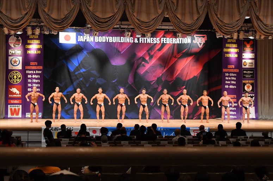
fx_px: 500
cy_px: 90
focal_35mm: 66
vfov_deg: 20.6
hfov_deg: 30.5
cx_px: 136
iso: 7200
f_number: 5.6
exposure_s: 1/400
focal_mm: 44
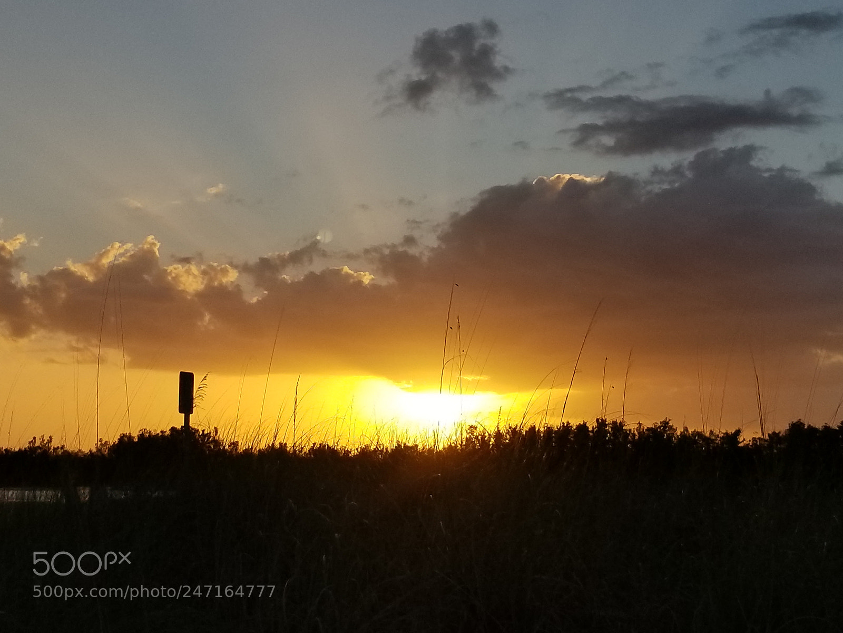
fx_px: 633
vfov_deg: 53.1
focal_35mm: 26
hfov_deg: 67.3
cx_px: 422
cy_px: 316
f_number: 1.7
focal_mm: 4.25
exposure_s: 1/3257
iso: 50
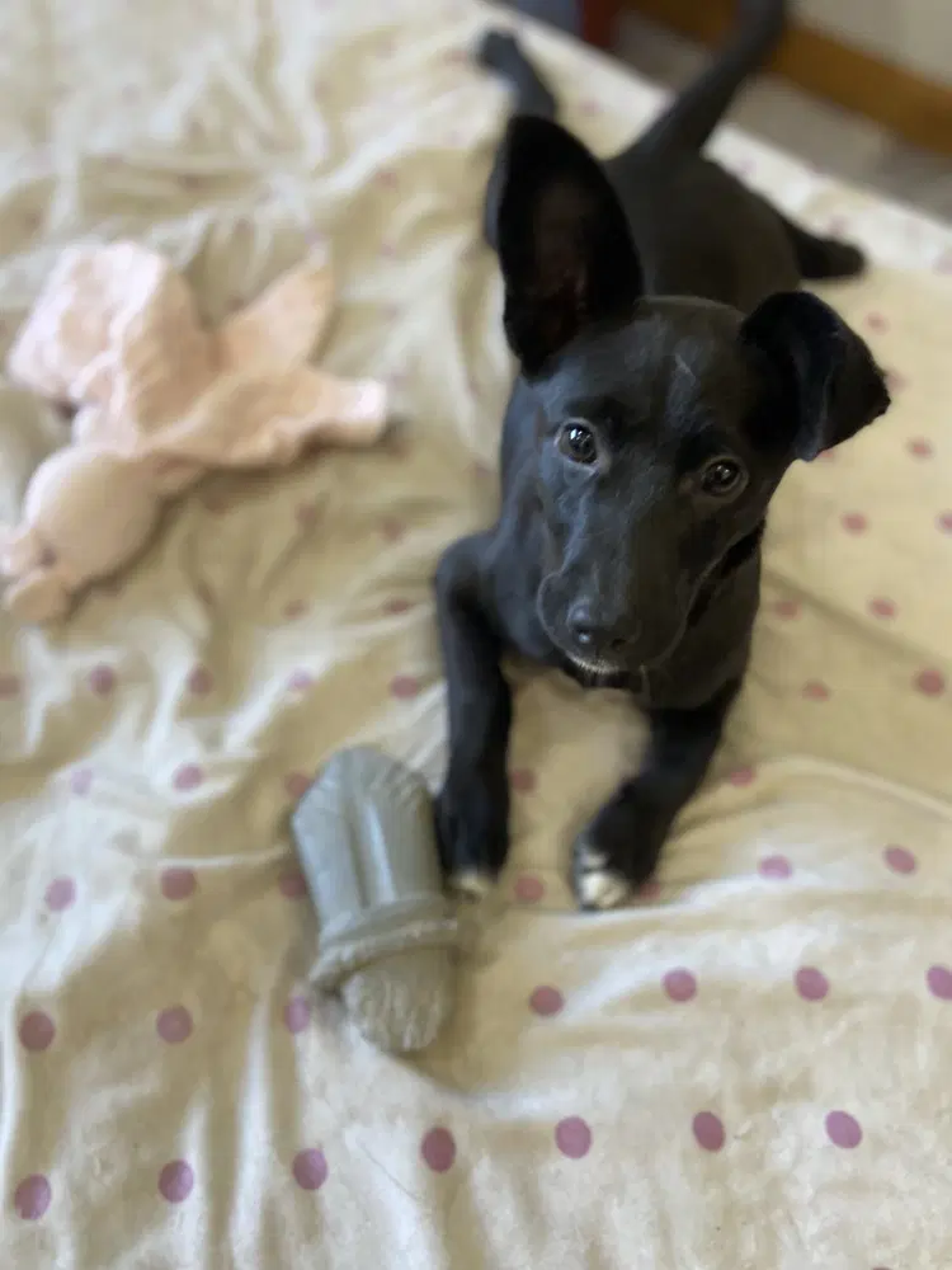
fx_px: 953
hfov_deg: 53.1
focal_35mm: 26
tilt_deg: -57.7
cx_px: 476
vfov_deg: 67.3
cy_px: 635
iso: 160
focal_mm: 4.25
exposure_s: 1/60
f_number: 1.8
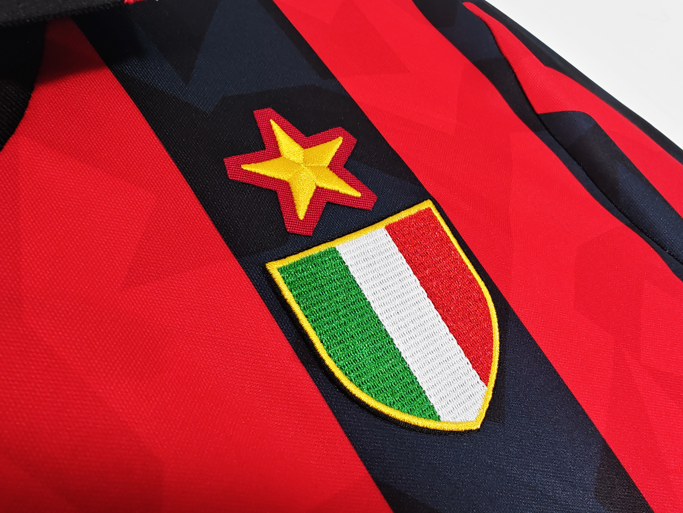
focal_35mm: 23
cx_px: 342
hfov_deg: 73.9
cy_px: 256
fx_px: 454
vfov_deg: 58.9
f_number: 2.2
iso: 119
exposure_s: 1/50
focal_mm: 2.59
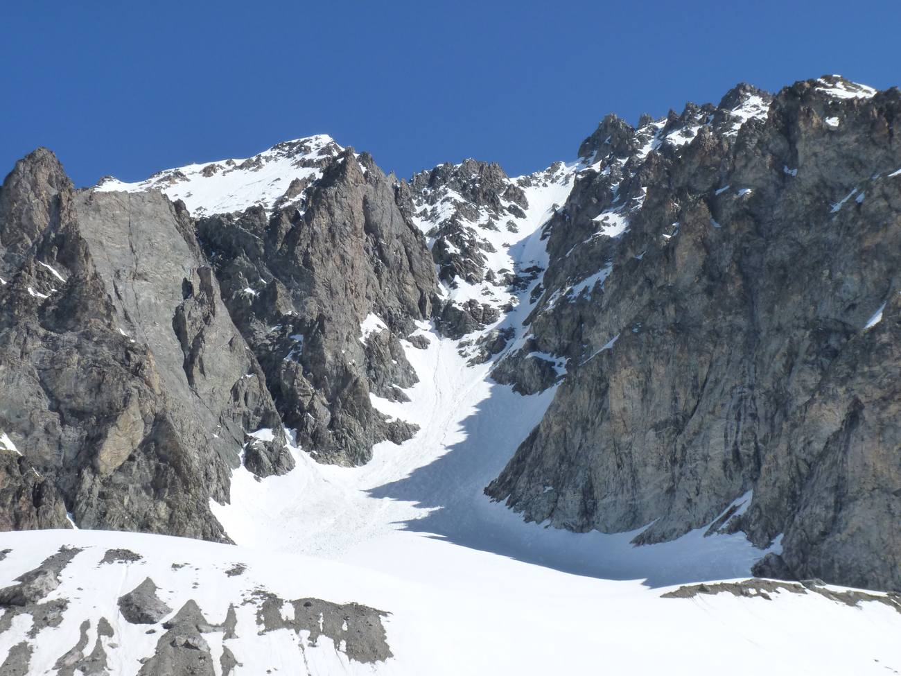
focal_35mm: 65
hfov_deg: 29.8
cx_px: 450
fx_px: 1692
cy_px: 338
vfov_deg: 22.6
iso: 125
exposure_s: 1/500
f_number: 5.6
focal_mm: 11.5
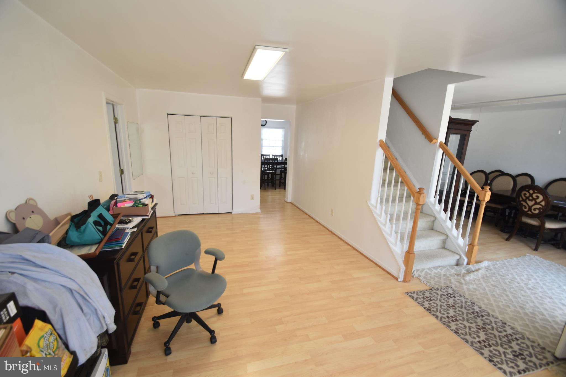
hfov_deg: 100.4
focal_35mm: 15
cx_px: 283
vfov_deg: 77.3
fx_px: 236
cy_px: 188
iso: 400
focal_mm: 10
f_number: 5
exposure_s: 1/100
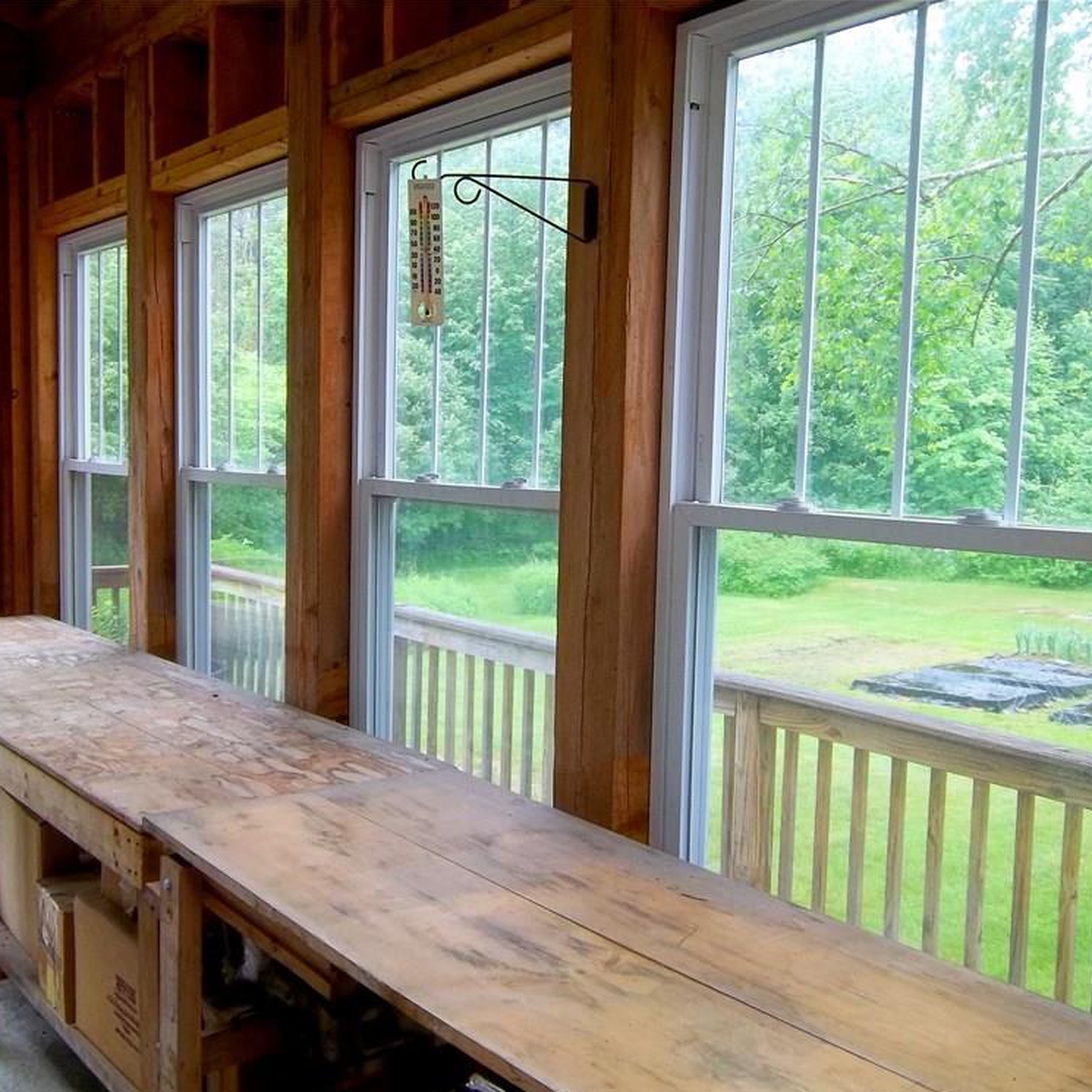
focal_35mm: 34
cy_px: 561
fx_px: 1213
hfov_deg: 48.4
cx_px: 500
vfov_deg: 48.4
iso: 78
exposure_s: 1/30
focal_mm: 5.05
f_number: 3.5
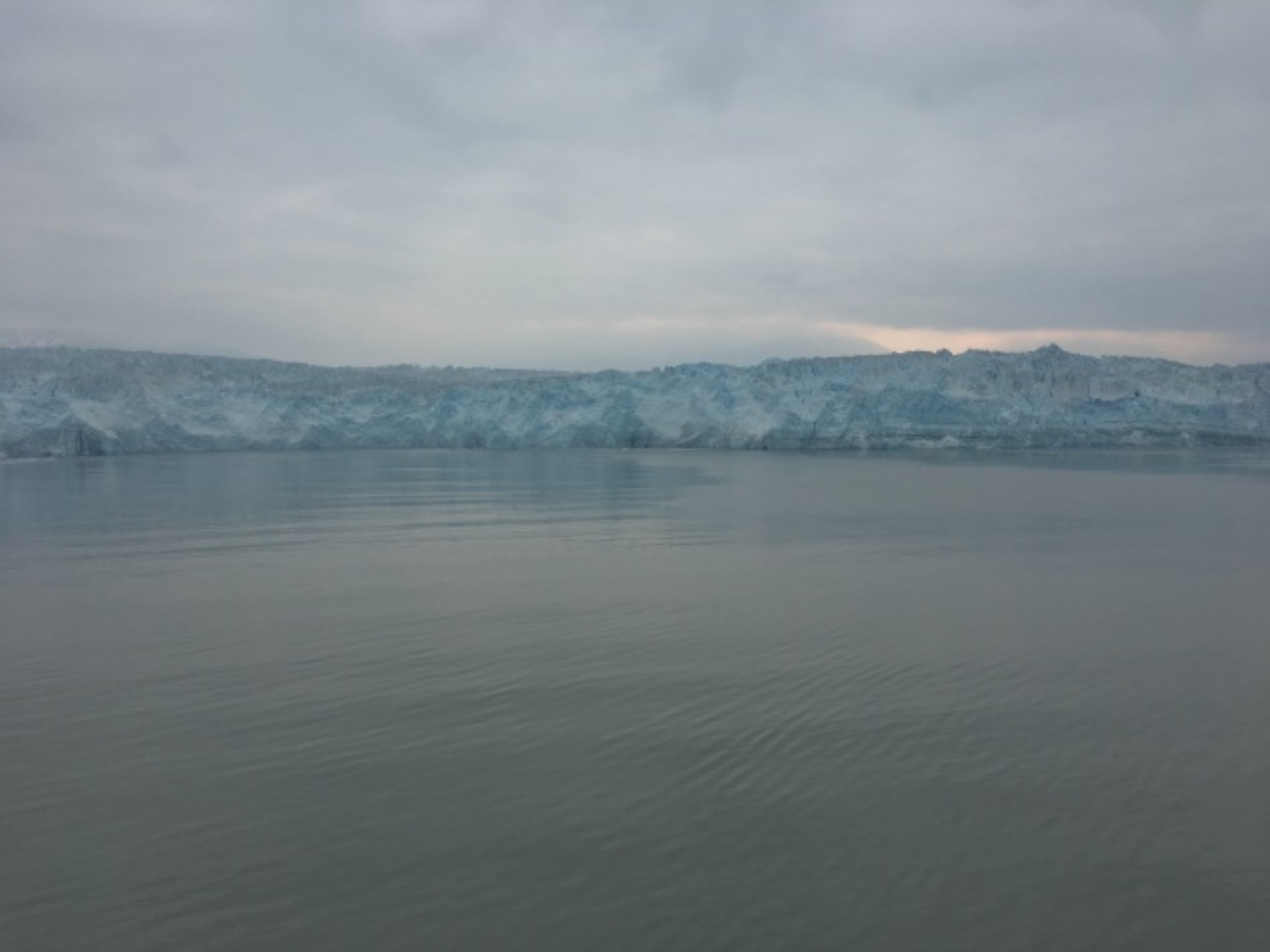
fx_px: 1064
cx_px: 635
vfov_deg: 48.2
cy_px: 476
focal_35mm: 29
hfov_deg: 61.7
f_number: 2.2
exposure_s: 1/1115
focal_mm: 4.15
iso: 25
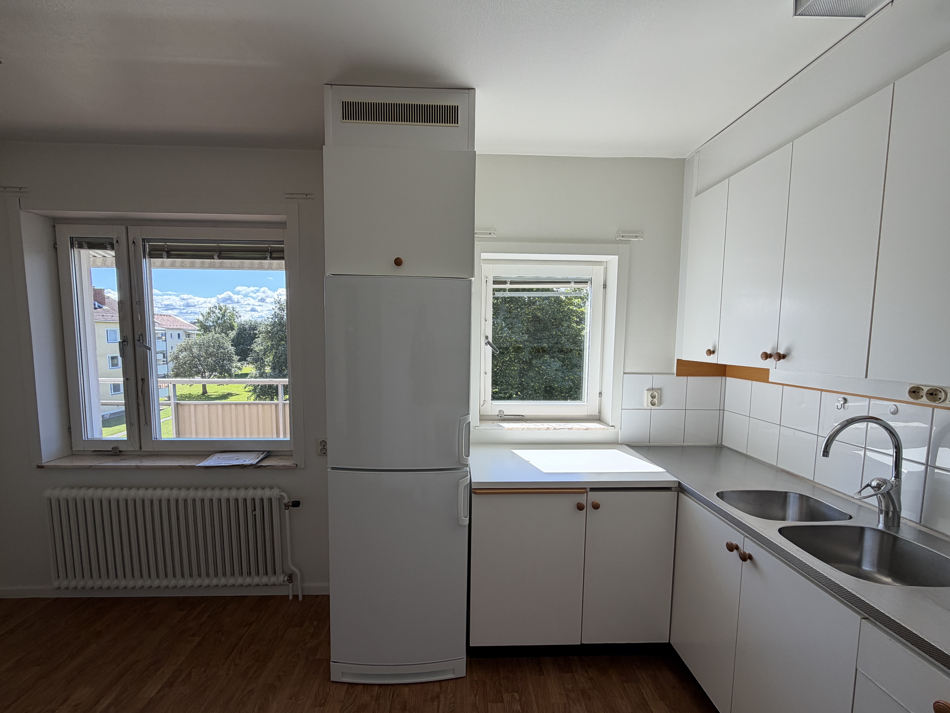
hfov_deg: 98.2
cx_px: 472
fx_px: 412
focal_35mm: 15
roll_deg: -0.5
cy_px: 373
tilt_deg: -5.0
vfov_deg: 81.7
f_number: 2.2
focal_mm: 2.22
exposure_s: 1/241
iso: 40
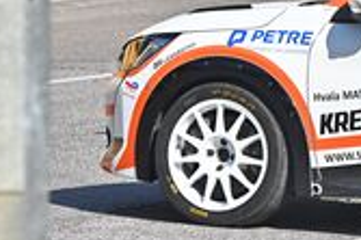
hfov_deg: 3.8
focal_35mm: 540
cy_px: 112
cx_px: 391
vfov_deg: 2.5
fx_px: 5410
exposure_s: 1/4000
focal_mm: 200
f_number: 10
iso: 1600
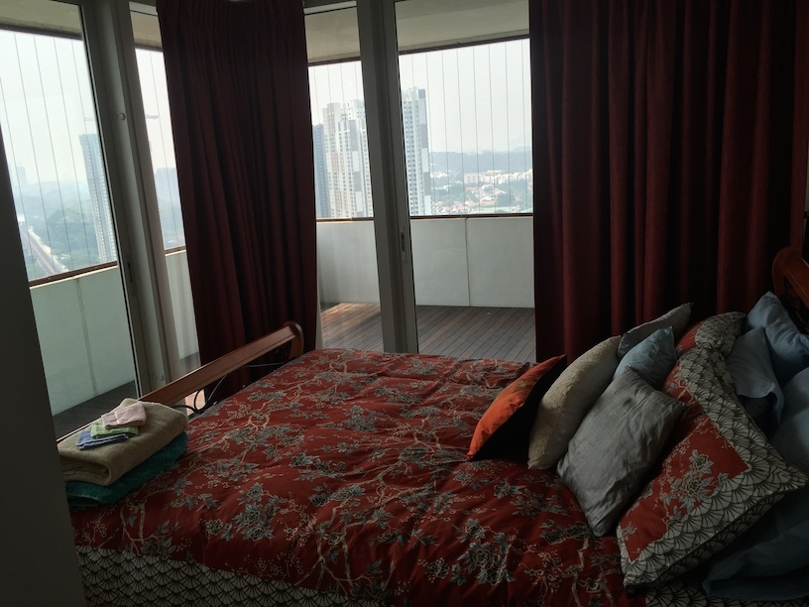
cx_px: 404
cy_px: 304
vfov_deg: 48.2
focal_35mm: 29
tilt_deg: -13.5
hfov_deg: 61.7
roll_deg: +2.0
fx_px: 678
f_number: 2.2
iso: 32
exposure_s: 1/648
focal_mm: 4.15
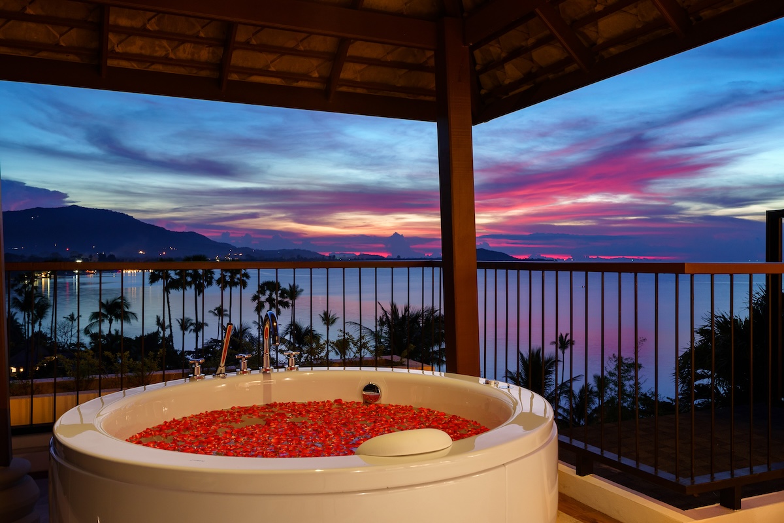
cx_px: 392
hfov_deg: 58.7
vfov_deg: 41.1
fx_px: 697
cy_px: 262
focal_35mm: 32
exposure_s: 3.2
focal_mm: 32
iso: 640
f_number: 9
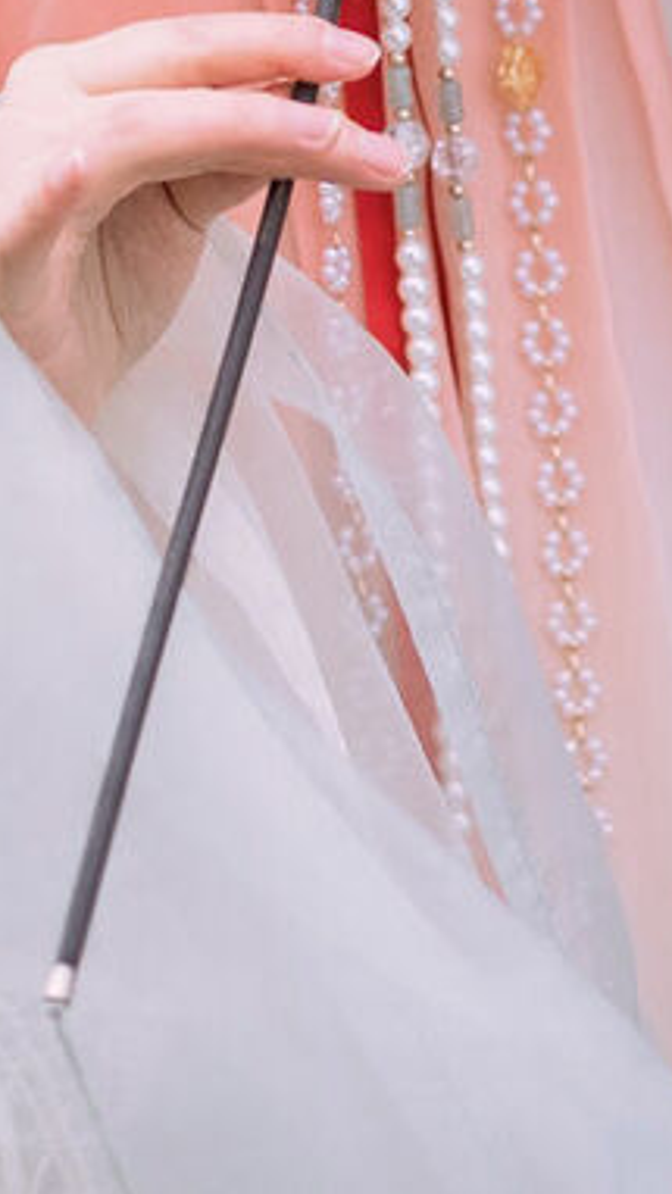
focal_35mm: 367
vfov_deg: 5.8
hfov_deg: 3.3
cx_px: 353
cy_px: -1058
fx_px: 11621
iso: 200
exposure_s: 1/1250
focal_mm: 85
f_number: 1.8
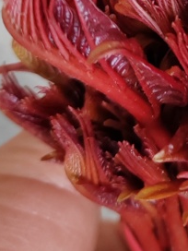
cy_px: -80
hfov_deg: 12.9
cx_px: 311
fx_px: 768
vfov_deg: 17.4
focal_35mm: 106
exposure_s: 1/100
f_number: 1.9
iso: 871
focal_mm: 5.52
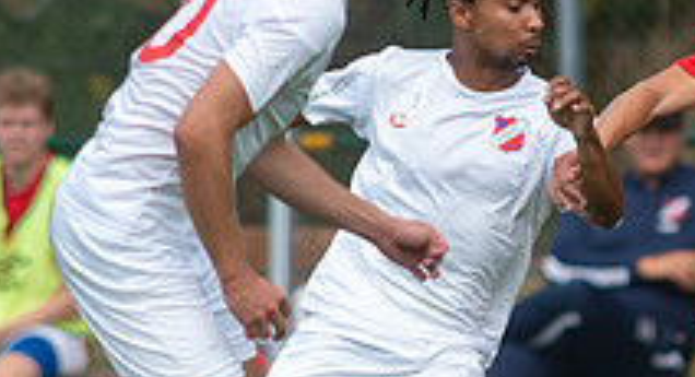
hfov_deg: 1.4
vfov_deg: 0.8
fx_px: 28067
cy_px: 312
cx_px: 860
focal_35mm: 1536
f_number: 4
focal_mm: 420
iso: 450
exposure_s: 1/1250
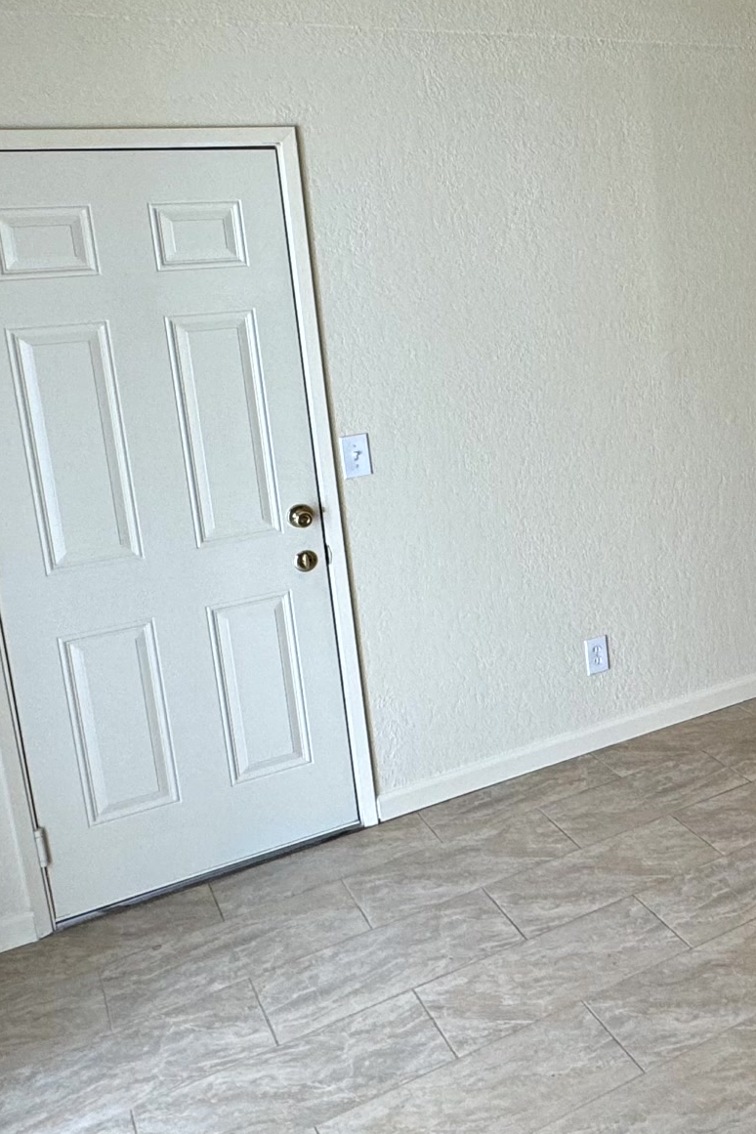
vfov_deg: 51.4
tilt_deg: -10.3
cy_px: 430
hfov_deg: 32.9
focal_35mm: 37
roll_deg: +3.1
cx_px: 763
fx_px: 1165
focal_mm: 2.22
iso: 80
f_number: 2.2
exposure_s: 1/99
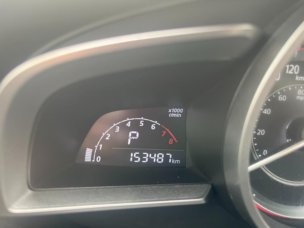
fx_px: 228
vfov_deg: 53.1
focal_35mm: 26
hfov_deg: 67.3
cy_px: 114
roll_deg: -3.3
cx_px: 152
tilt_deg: -22.4
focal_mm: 5.1
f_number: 1.6
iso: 125
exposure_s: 1/95
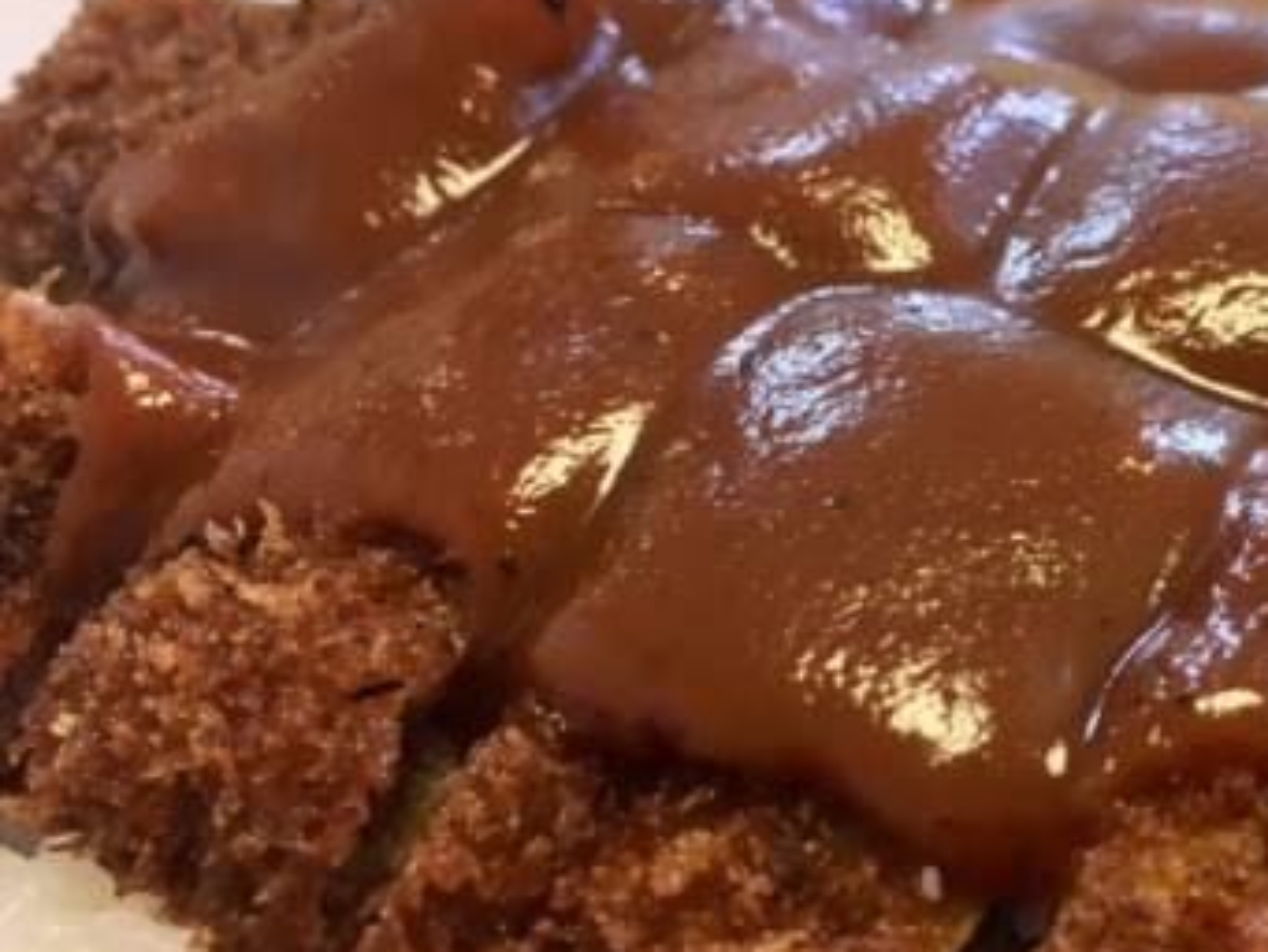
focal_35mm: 51
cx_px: 1056
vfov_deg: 28.6
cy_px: 513
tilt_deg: -38.8
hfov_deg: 35.9
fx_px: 1869
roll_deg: -3.1
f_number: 2.2
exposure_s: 1/30
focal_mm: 4.15
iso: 64
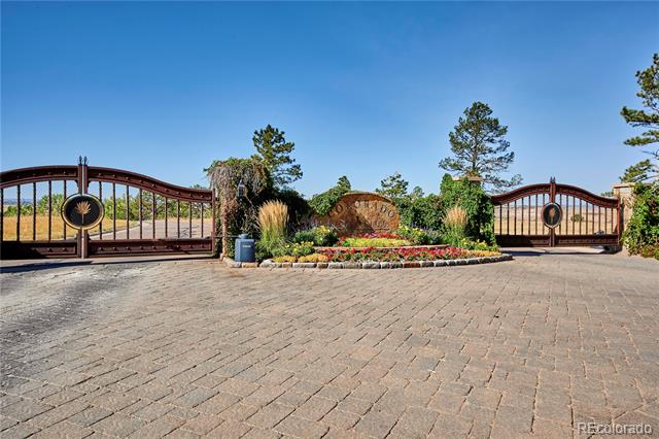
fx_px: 448
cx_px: 330
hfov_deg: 72.6
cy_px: 220
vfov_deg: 52.1
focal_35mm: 24
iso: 400
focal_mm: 24.5
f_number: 10
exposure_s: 1/1000
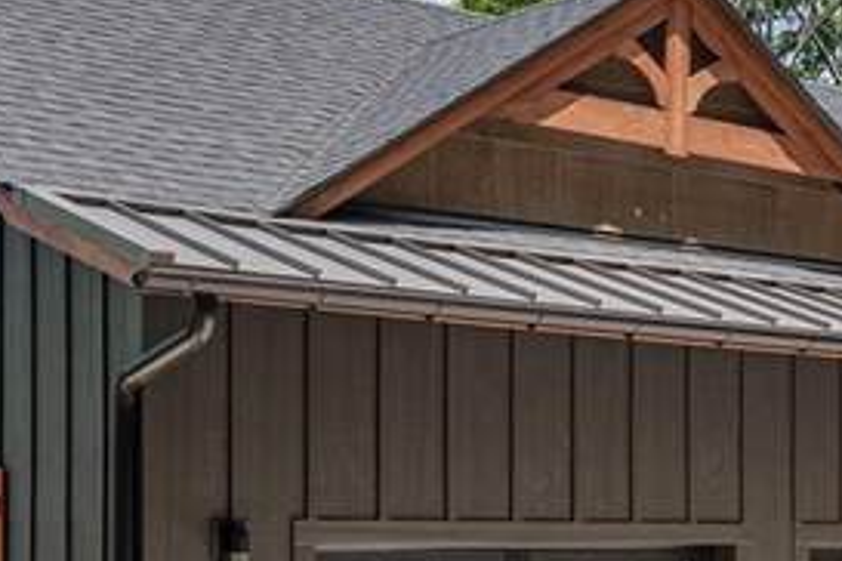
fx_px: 2081
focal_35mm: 89
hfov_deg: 22.1
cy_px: 506
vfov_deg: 15.2
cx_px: 820
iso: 320
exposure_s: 1/1000
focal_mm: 19
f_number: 8
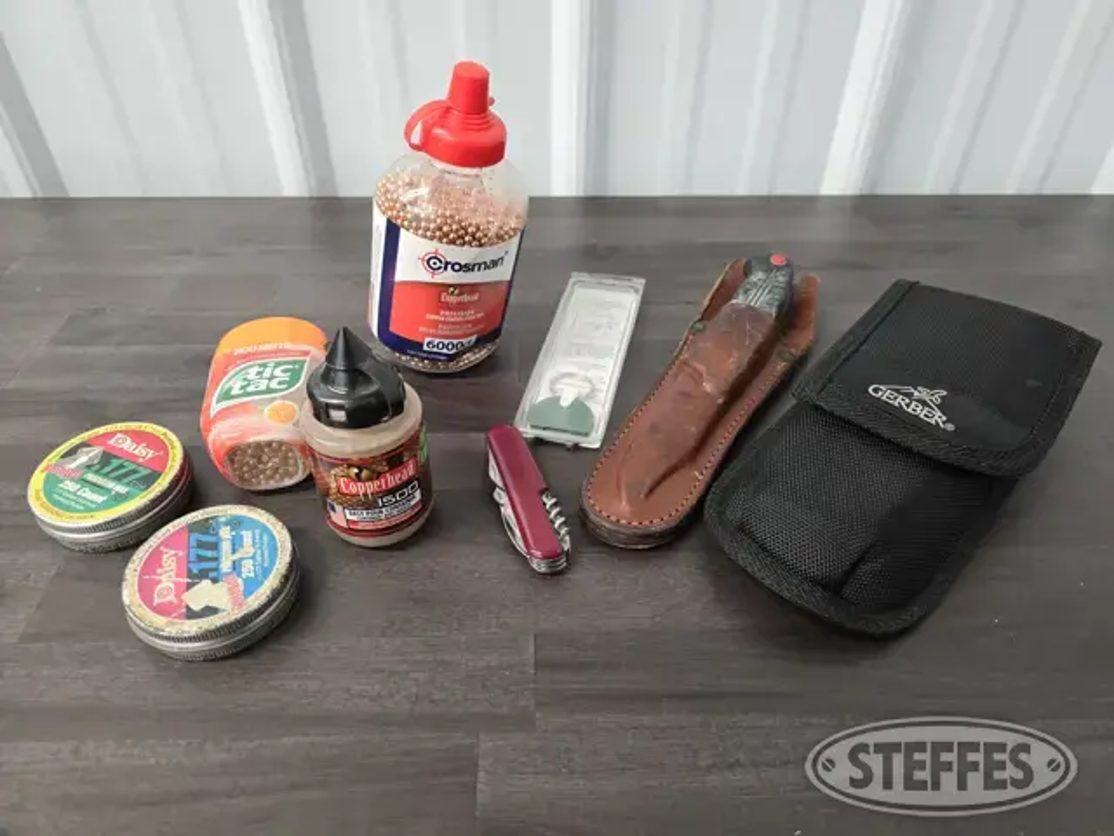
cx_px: 557
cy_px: 418
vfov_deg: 58.9
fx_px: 740
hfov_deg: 73.9
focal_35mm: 23
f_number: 1.7
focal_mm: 6.3
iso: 500
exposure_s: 1/120
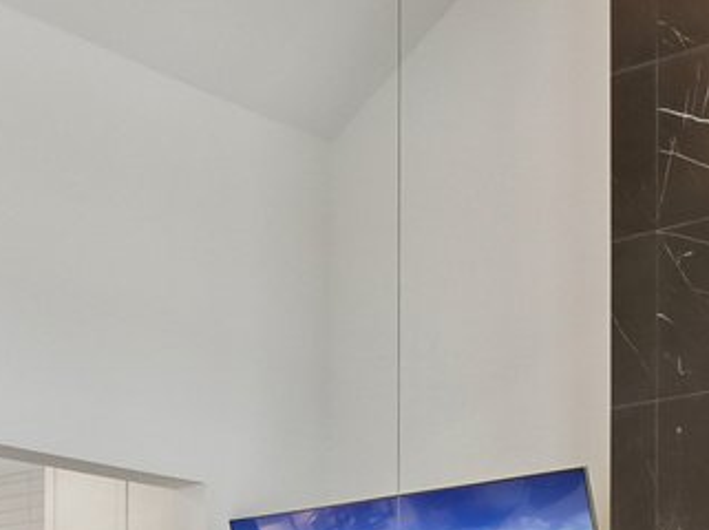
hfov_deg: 22.7
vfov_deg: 15.7
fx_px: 1759
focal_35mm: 86
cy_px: 796
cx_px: 479
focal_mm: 14
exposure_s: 1/60
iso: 800
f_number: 8
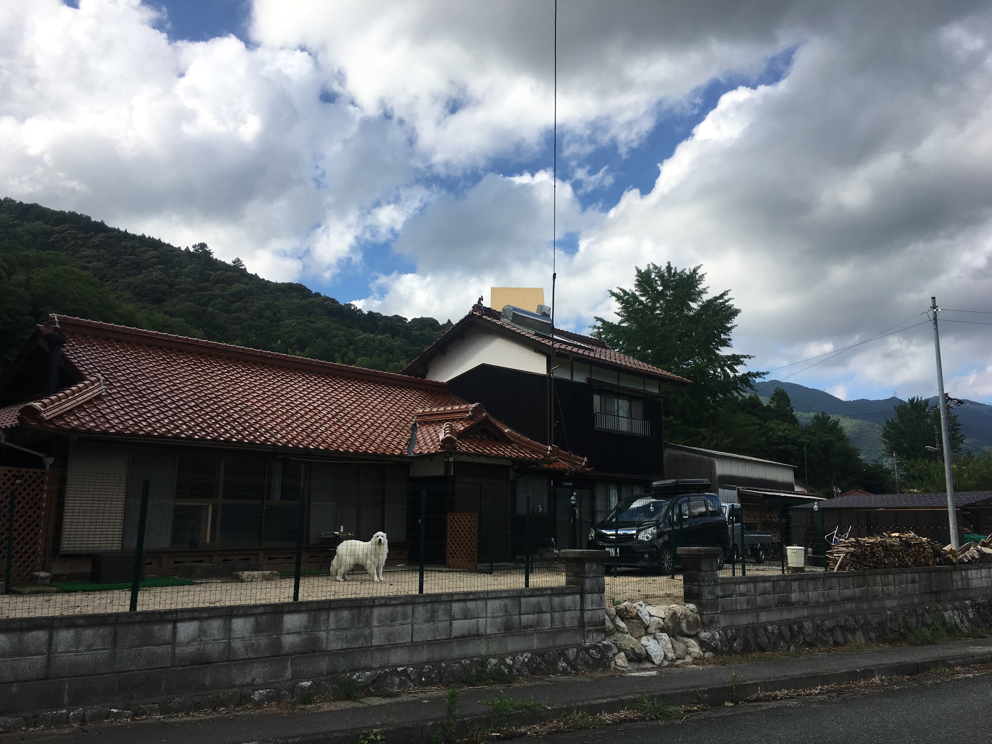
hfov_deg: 61.7
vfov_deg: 48.2
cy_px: 372
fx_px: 831
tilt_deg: +9.5
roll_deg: -1.1
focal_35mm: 29
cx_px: 496
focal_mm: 4.15
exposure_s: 1/1789
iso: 25
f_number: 2.2
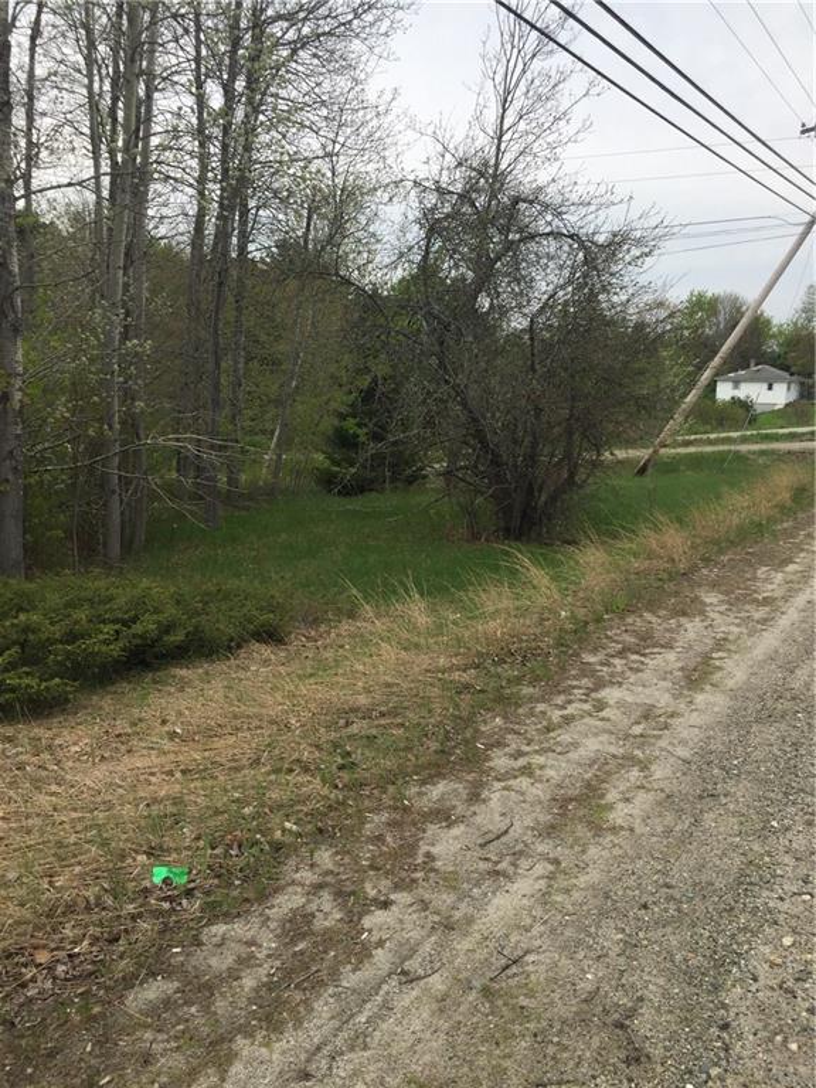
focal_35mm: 29
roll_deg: -1.0
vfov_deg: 61.7
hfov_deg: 48.2
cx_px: 408
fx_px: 911
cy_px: 544
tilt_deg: -11.0
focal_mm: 4.15
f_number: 2.2
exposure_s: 1/1099
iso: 32
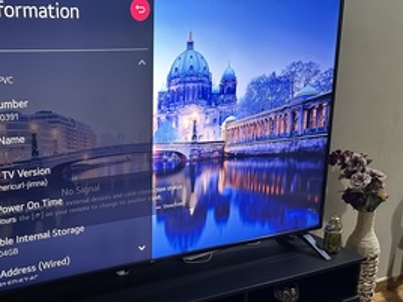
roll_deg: +0.6
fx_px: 477
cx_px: 111
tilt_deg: -14.1
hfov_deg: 44.5
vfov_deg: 35.0
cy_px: 178
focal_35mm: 41
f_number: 1.78
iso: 640
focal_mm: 6.86
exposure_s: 1/60
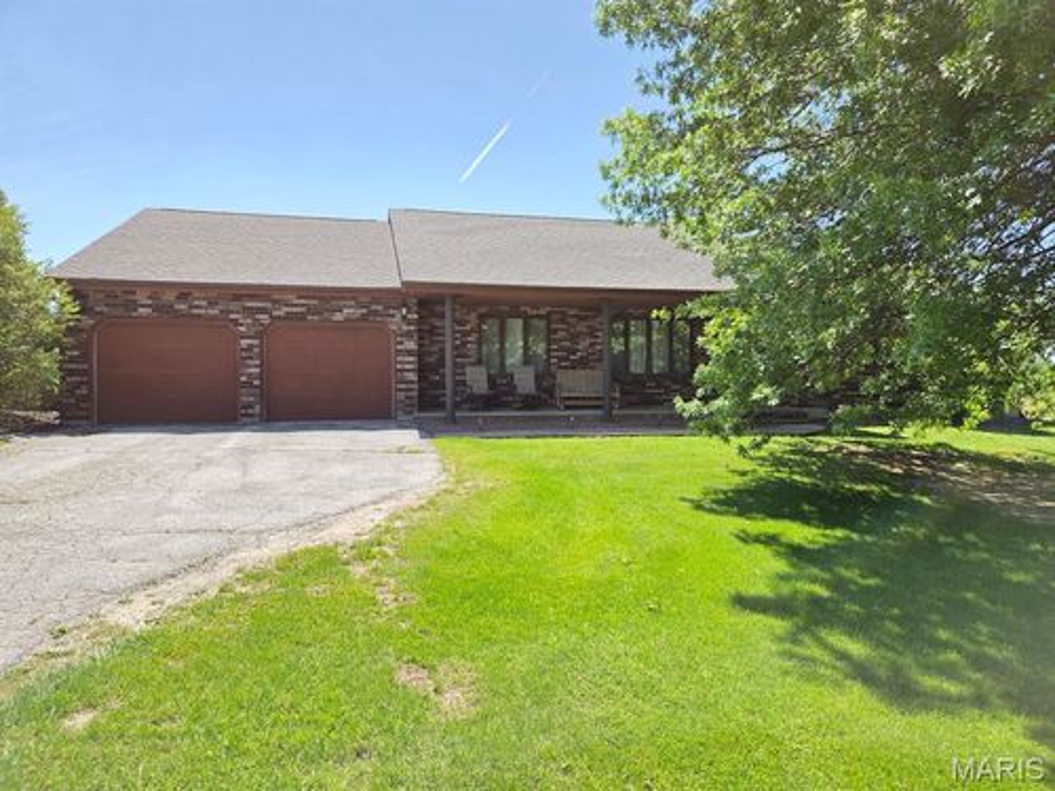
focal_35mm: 23
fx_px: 701
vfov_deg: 58.9
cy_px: 396
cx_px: 528
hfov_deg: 73.9
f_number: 1.8
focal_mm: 5.4
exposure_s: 1/1920
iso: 80
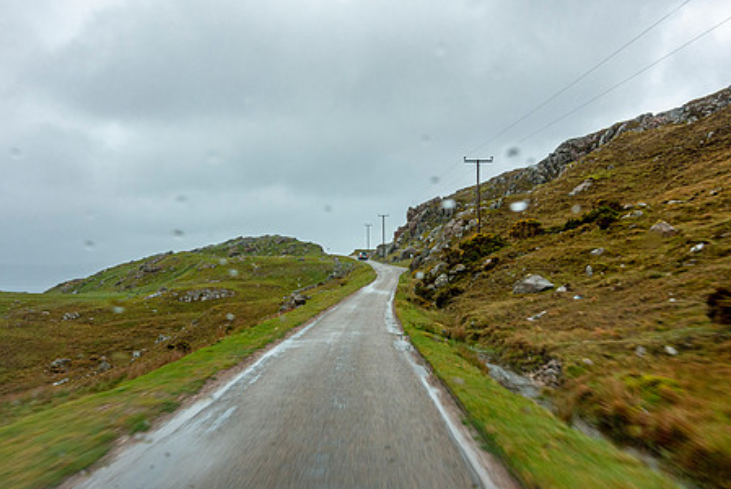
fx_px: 630
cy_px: 280
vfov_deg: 42.3
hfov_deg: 60.3
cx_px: 366
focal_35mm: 31
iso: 125
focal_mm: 8.8
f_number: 8
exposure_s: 1/50
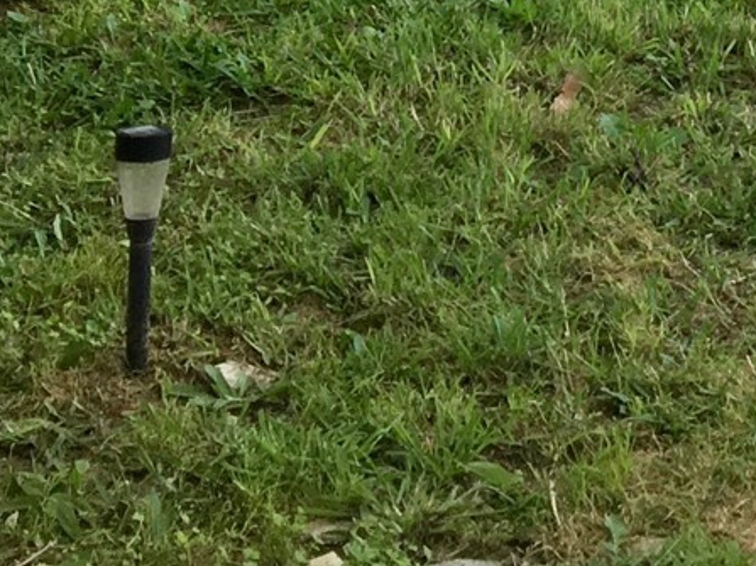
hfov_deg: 14.4
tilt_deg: -4.0
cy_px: -662
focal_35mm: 133
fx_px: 2904
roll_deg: -0.1
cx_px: 861
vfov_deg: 10.1
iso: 40
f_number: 2.2
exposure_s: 1/120
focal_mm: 4.15
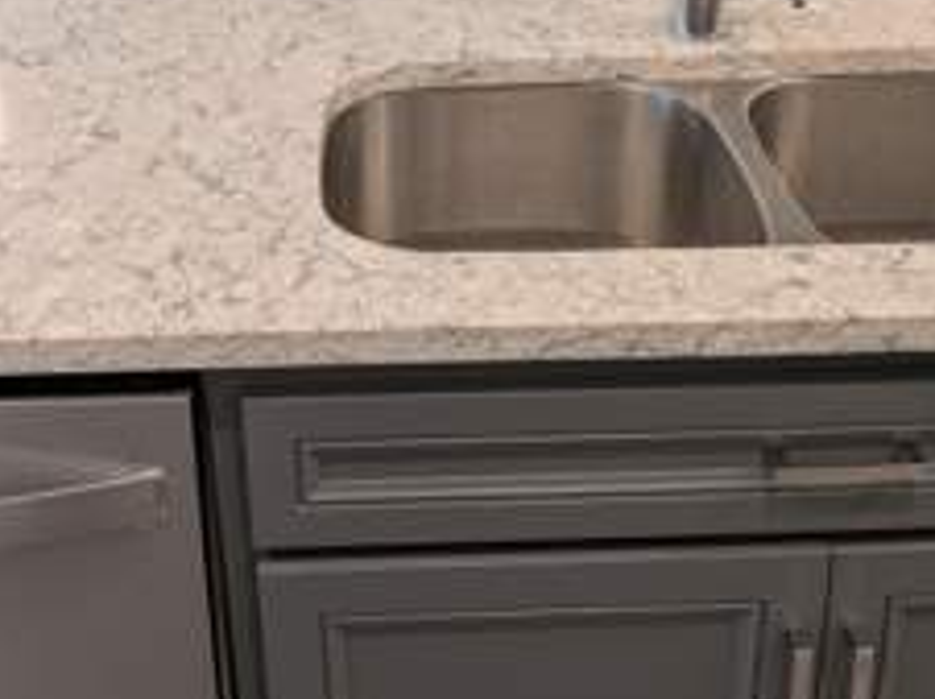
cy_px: 149
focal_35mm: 51
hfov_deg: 37.4
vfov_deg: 28.0
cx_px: 385
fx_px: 1376
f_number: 1.68
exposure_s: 1/57.7
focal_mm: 6.9
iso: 32
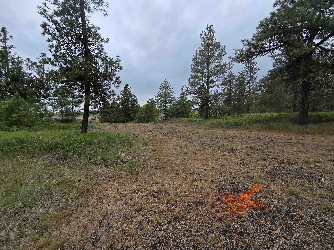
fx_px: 125
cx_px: 167
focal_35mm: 13
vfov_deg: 89.9
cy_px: 125
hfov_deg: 106.2
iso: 50
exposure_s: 1/2000
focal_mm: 2.2
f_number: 2.2
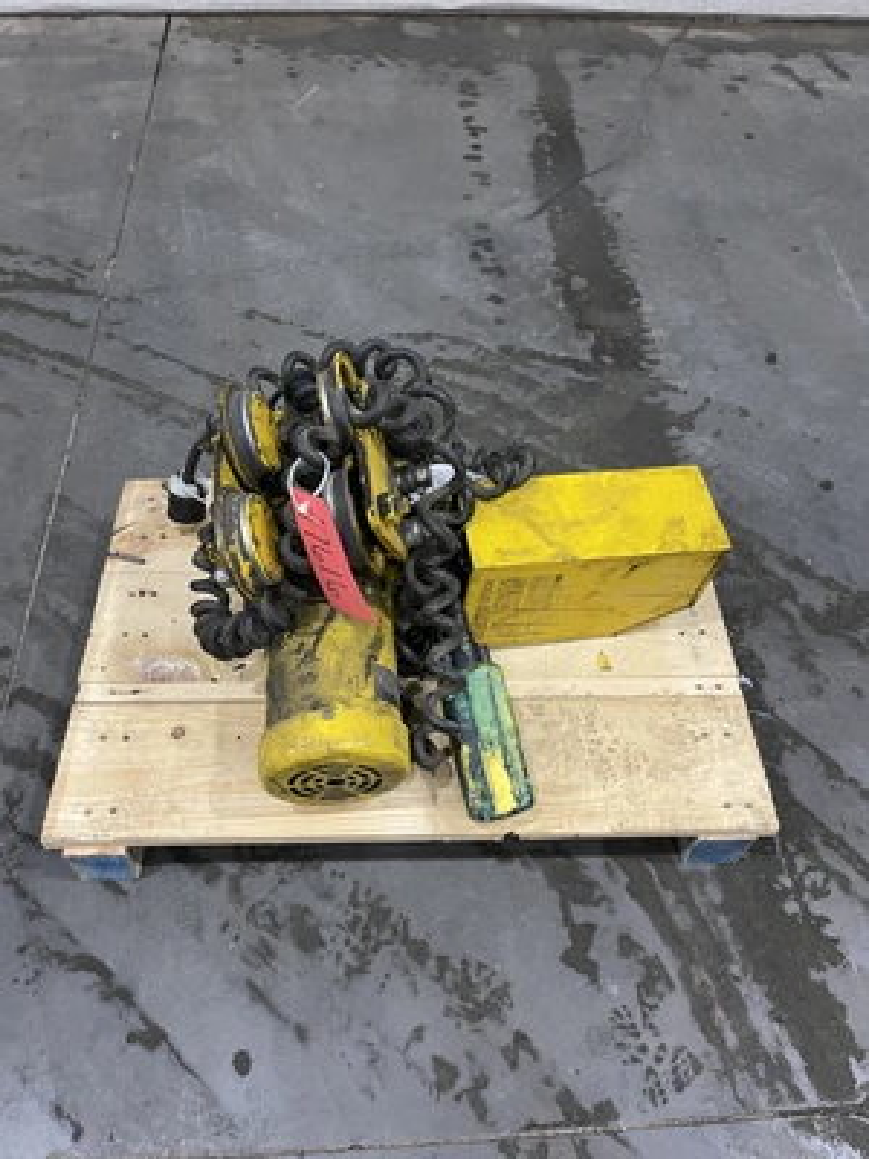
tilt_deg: -53.6
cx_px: 434
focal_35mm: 25
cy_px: 580
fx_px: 837
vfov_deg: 69.4
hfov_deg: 54.9
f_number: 1.6
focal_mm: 5.1
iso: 320
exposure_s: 1/60
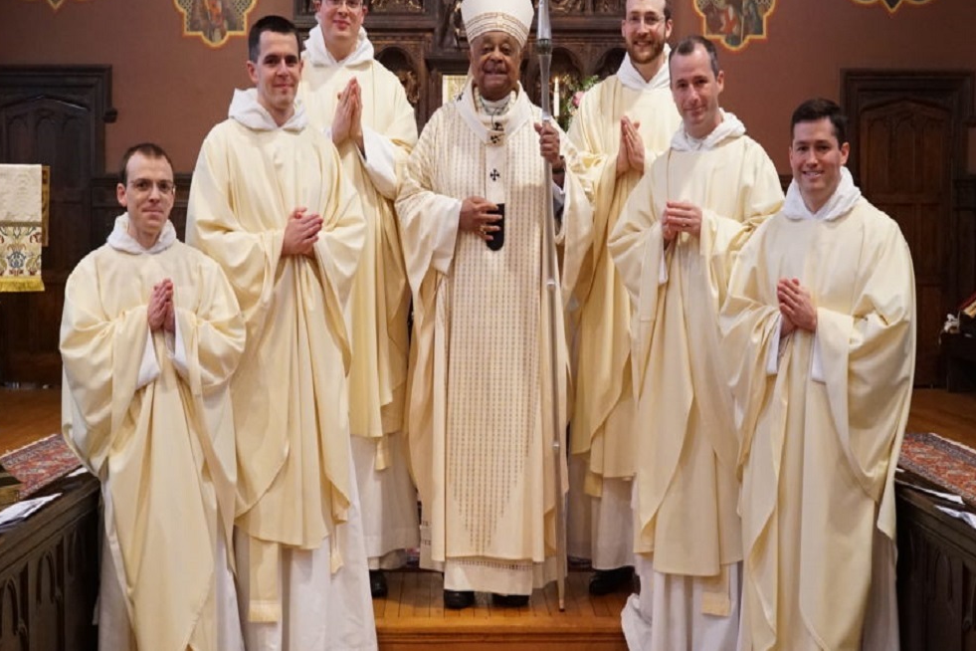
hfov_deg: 38.9
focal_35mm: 51
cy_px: 320
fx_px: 1383
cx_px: 488
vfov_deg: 26.5
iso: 12800
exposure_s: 1/80
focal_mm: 50
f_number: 7.1
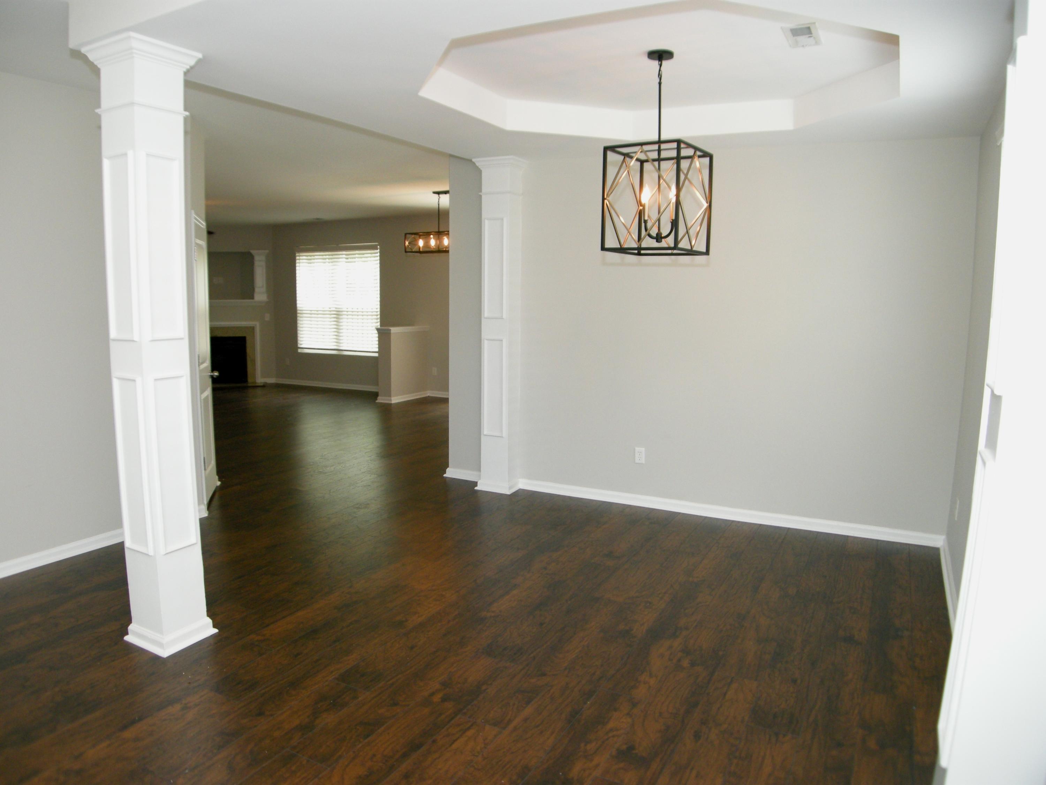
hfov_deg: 52.6
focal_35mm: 35
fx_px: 1058
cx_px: 523
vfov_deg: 40.7
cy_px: 392
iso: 183
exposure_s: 1/30
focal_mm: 7.5
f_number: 2.7
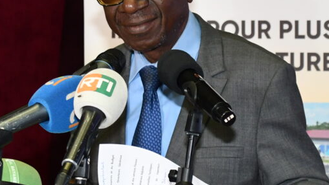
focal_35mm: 190
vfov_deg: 6.4
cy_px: 66
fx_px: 1658
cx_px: 243
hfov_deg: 11.3
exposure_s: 1/60
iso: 1000
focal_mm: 40
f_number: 4.2
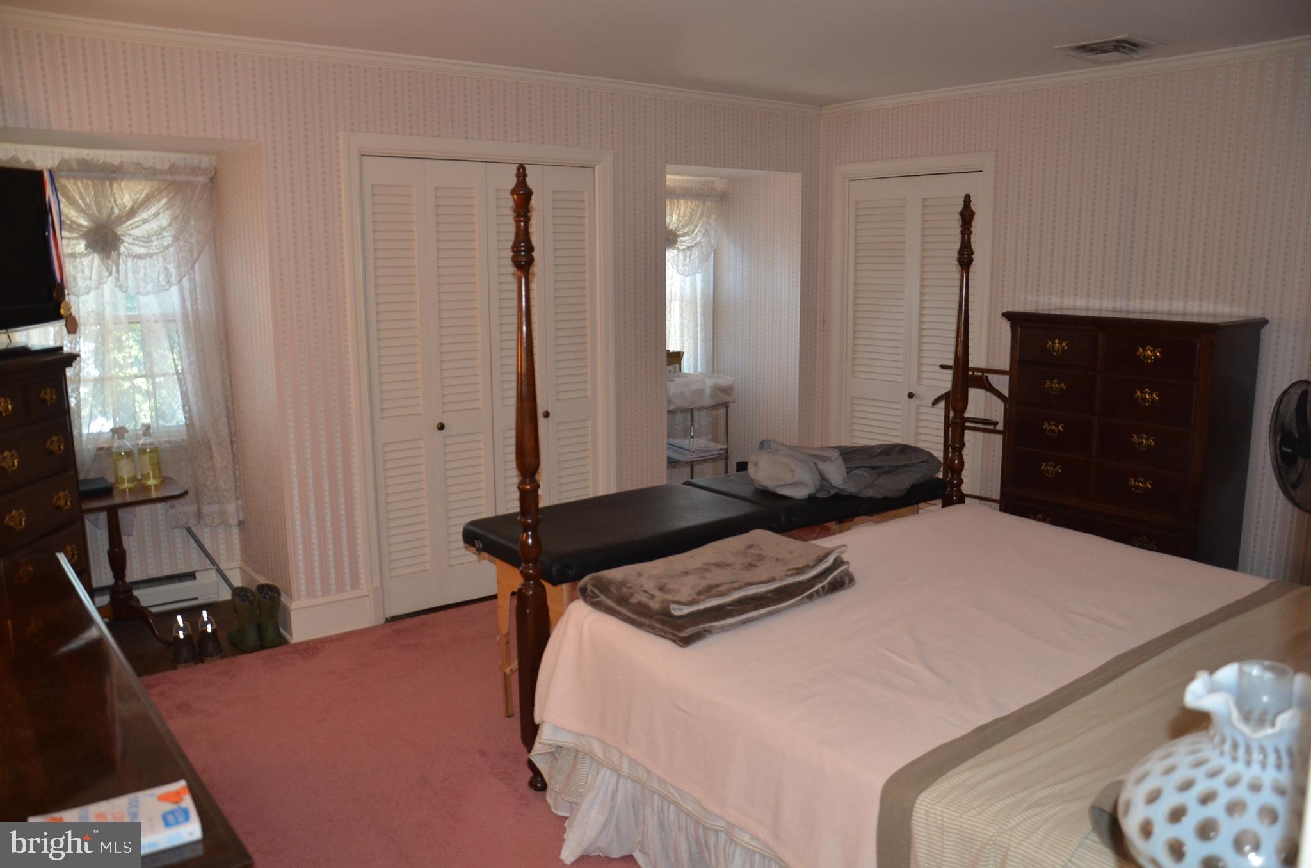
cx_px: 656
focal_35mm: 27
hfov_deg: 67.5
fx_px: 981
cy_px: 434
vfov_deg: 47.7
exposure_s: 1/60
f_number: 3.5
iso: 800
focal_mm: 18
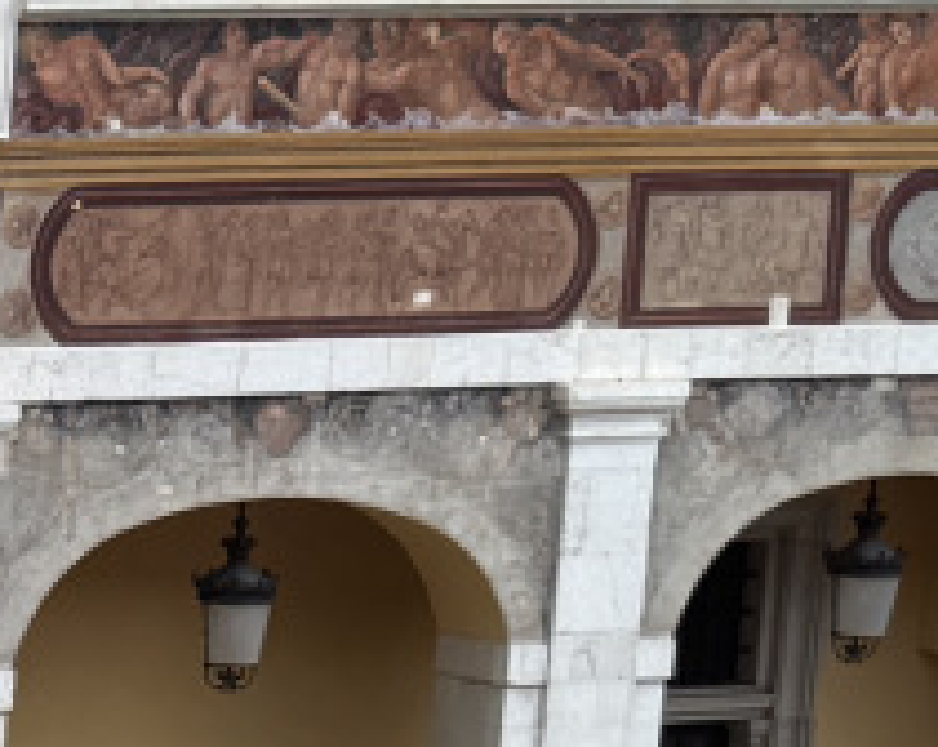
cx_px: -1231
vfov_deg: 8.4
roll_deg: +0.4
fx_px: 4932
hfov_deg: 9.7
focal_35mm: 178
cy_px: 1263
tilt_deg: -13.0
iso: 80
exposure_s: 1/1980
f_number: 1.78
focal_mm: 6.76
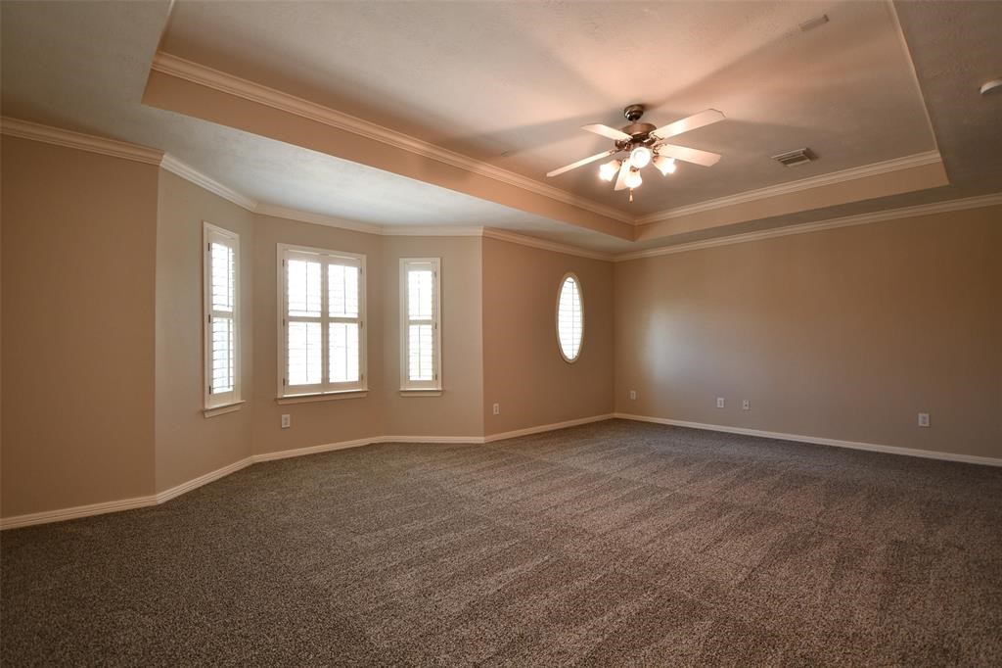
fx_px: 445
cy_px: 334
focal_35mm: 16
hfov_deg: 96.8
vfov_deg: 73.7
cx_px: 501
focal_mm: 11
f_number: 4
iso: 280
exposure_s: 1/60
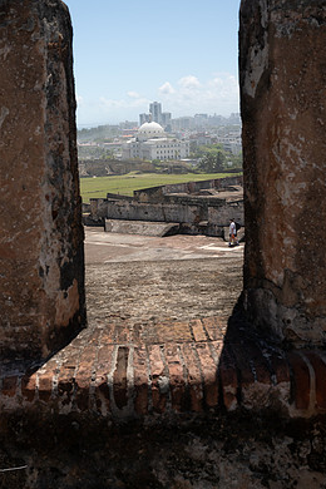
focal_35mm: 45
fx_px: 611
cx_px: 147
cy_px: 209
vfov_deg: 43.5
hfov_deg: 29.8
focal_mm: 39
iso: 90
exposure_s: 1/125
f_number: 8
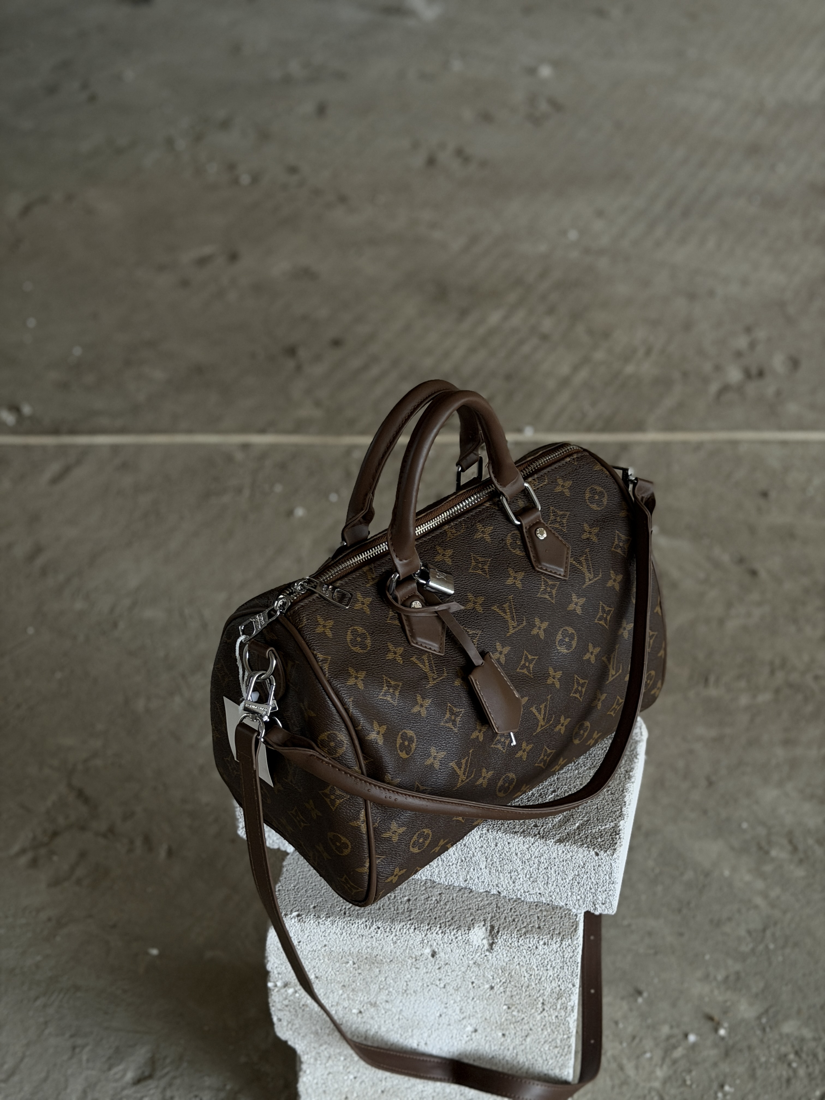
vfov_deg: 39.7
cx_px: 412
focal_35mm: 48
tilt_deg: -36.0
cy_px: 550
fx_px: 1525
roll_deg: -0.6
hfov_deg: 30.3
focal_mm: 6.76
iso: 500
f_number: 1.78
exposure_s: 1/35
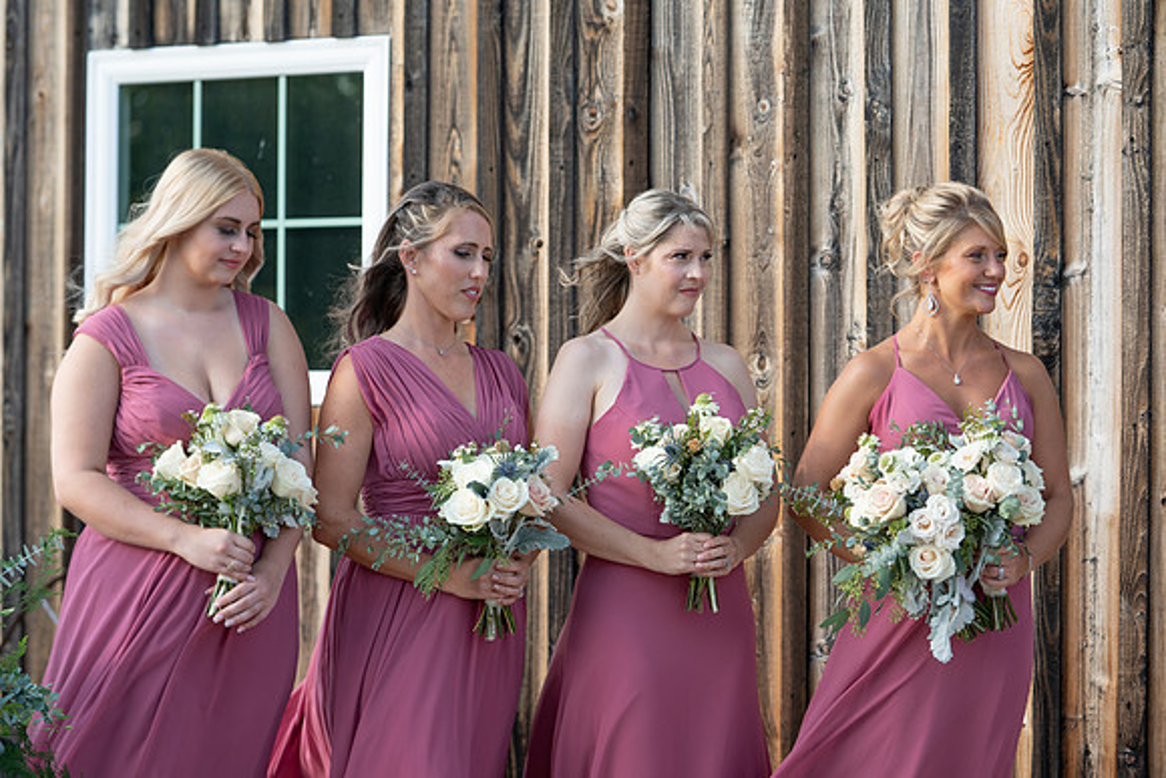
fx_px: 3095
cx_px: 588
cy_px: 354
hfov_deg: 21.3
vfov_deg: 14.3
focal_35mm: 96
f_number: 4
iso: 100
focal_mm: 87
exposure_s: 1/250
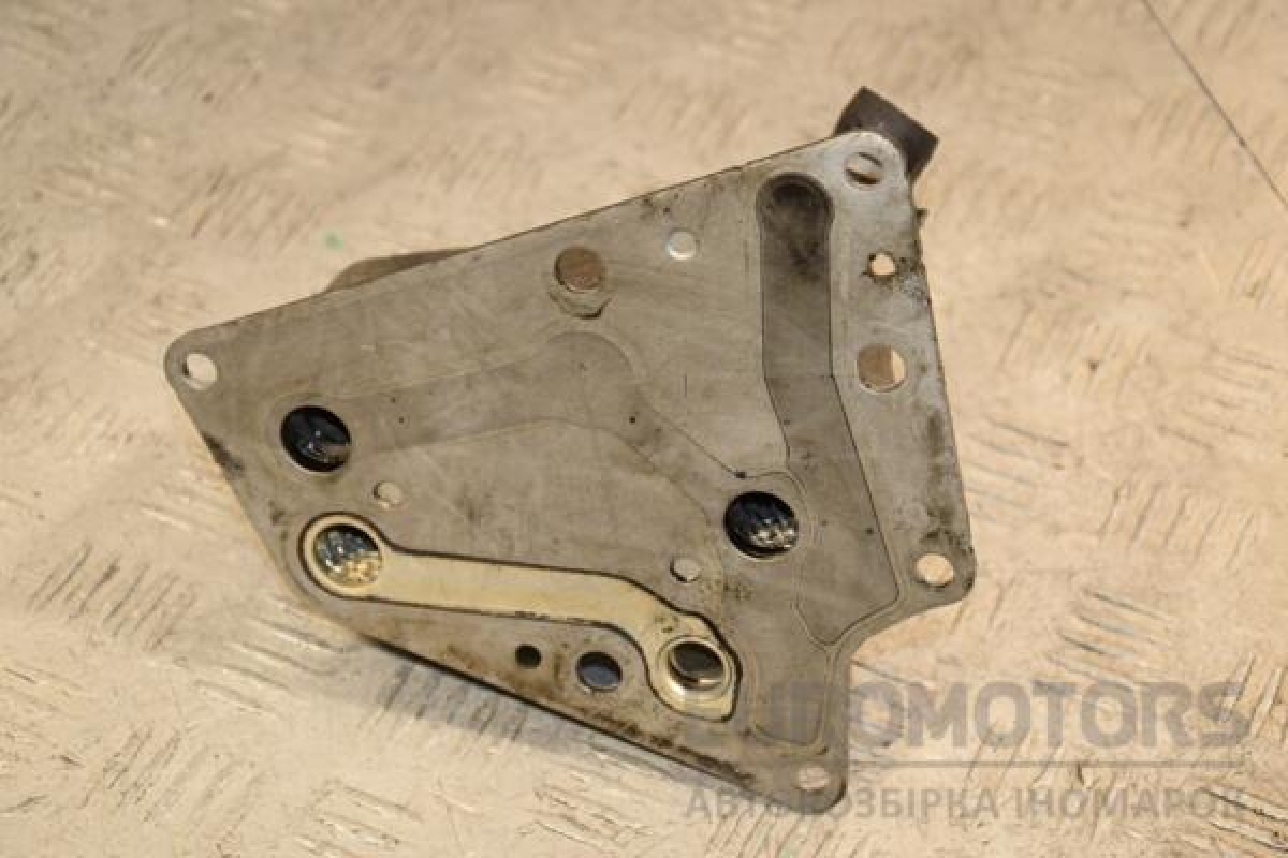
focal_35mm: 99
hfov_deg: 20.6
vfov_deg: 13.8
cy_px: 429
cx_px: 644
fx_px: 3542
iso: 800
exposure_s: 1/200
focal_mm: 66
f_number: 6.3
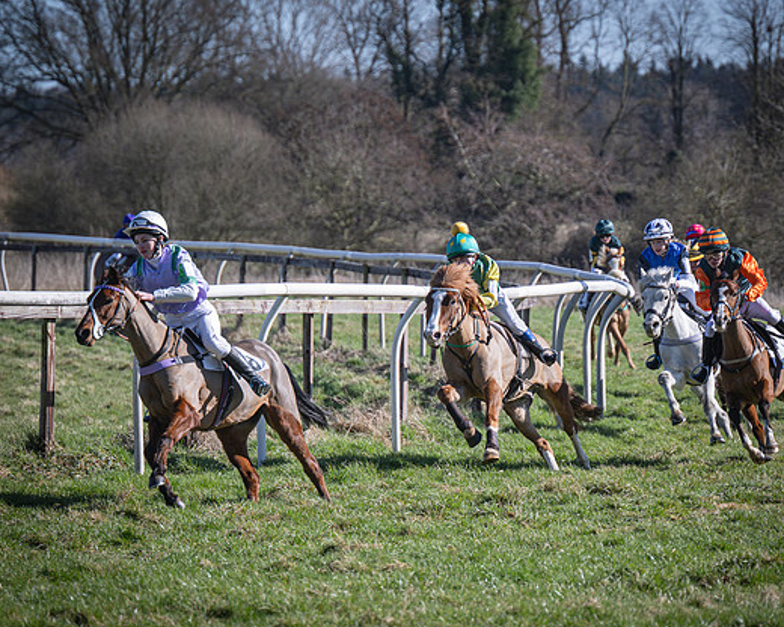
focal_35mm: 256
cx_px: 420
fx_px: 5940
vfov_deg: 6.0
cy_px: 324
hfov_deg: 7.6
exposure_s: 1/1000
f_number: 4
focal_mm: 140
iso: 125
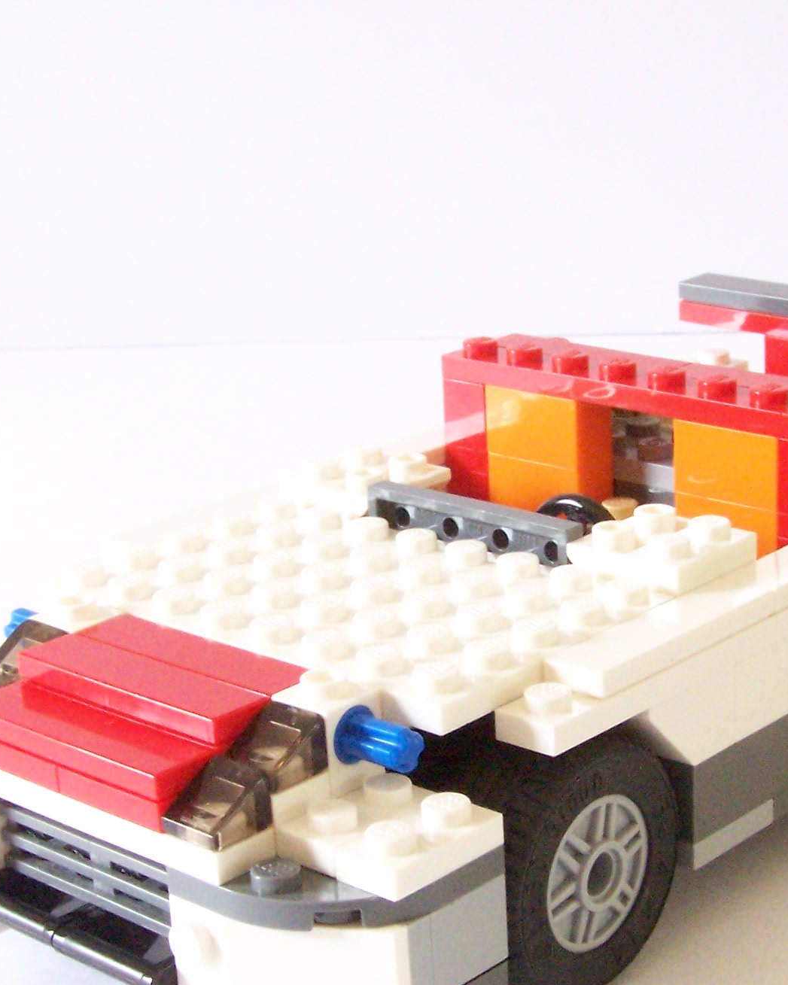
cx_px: 525
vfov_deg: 26.0
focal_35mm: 73
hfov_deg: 20.9
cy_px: 582
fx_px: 2128
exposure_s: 1/15
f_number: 6.3
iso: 400
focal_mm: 6.3
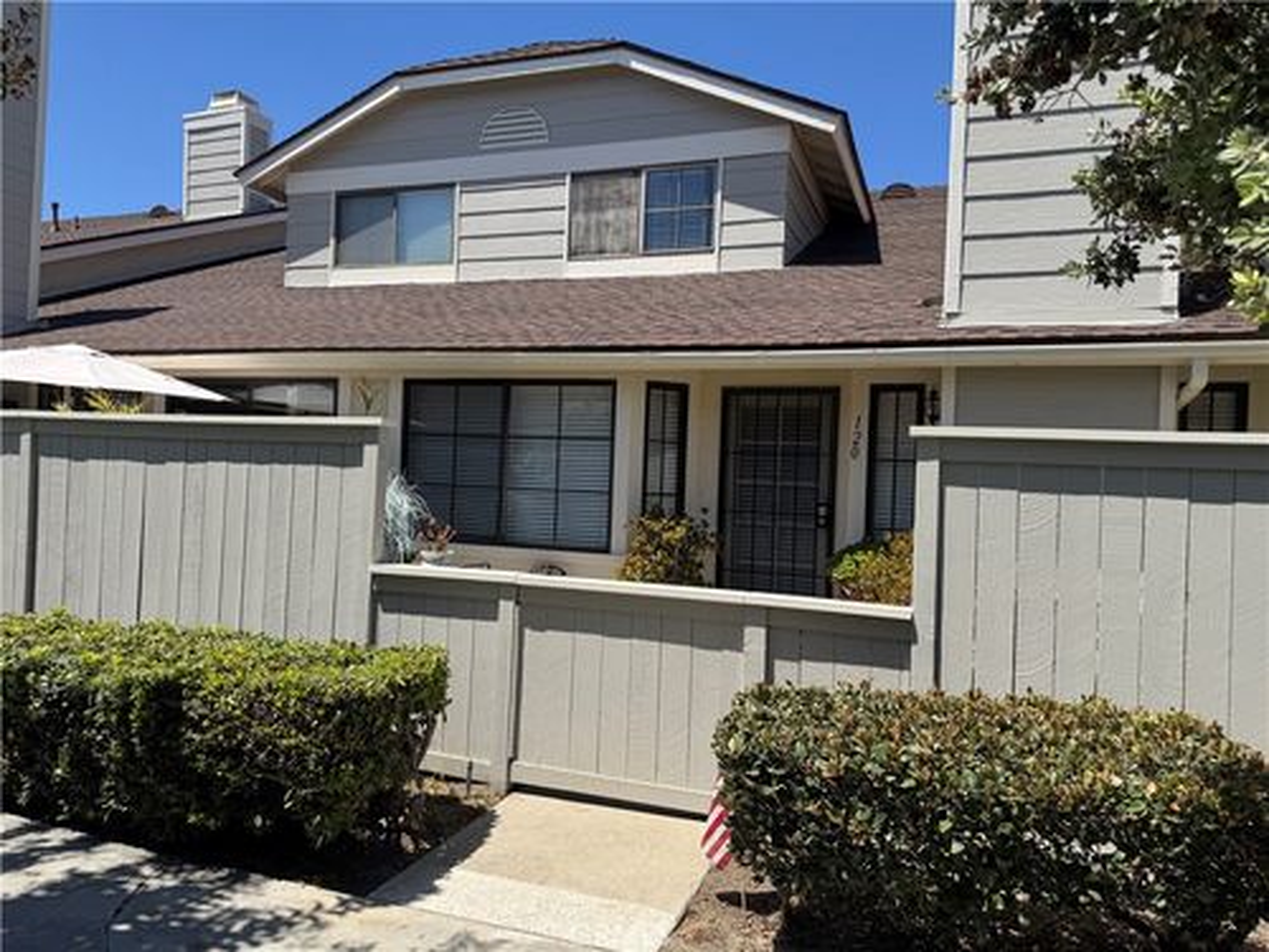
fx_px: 880
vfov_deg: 56.8
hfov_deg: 71.6
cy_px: 476
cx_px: 634
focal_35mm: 24
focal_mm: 6.76
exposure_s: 1/4049
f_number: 1.78
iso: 80
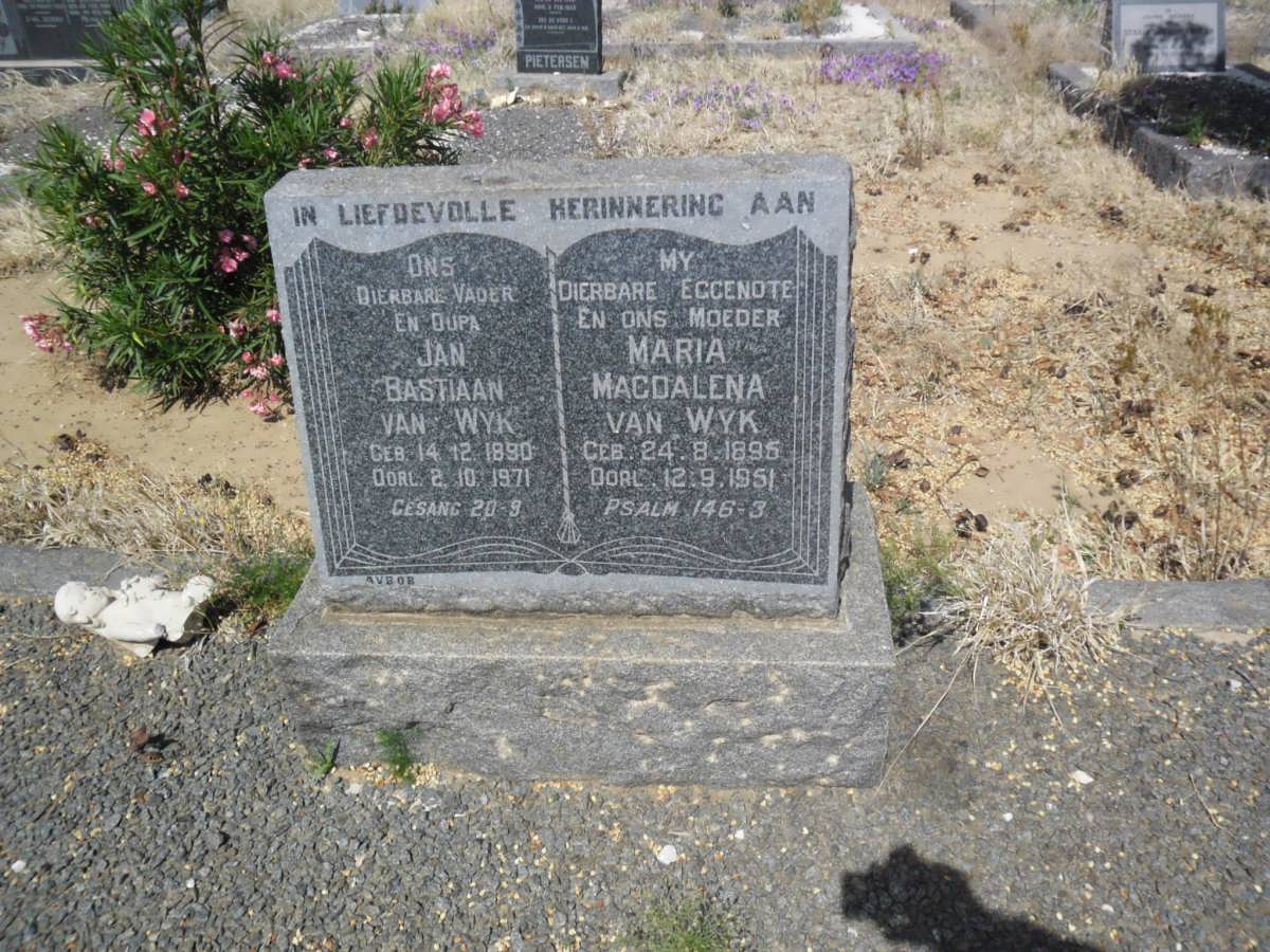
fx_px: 991
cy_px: 476
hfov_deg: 65.3
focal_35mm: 27
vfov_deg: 51.4
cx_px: 635
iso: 80
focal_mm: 4.9
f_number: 9
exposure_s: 1/224
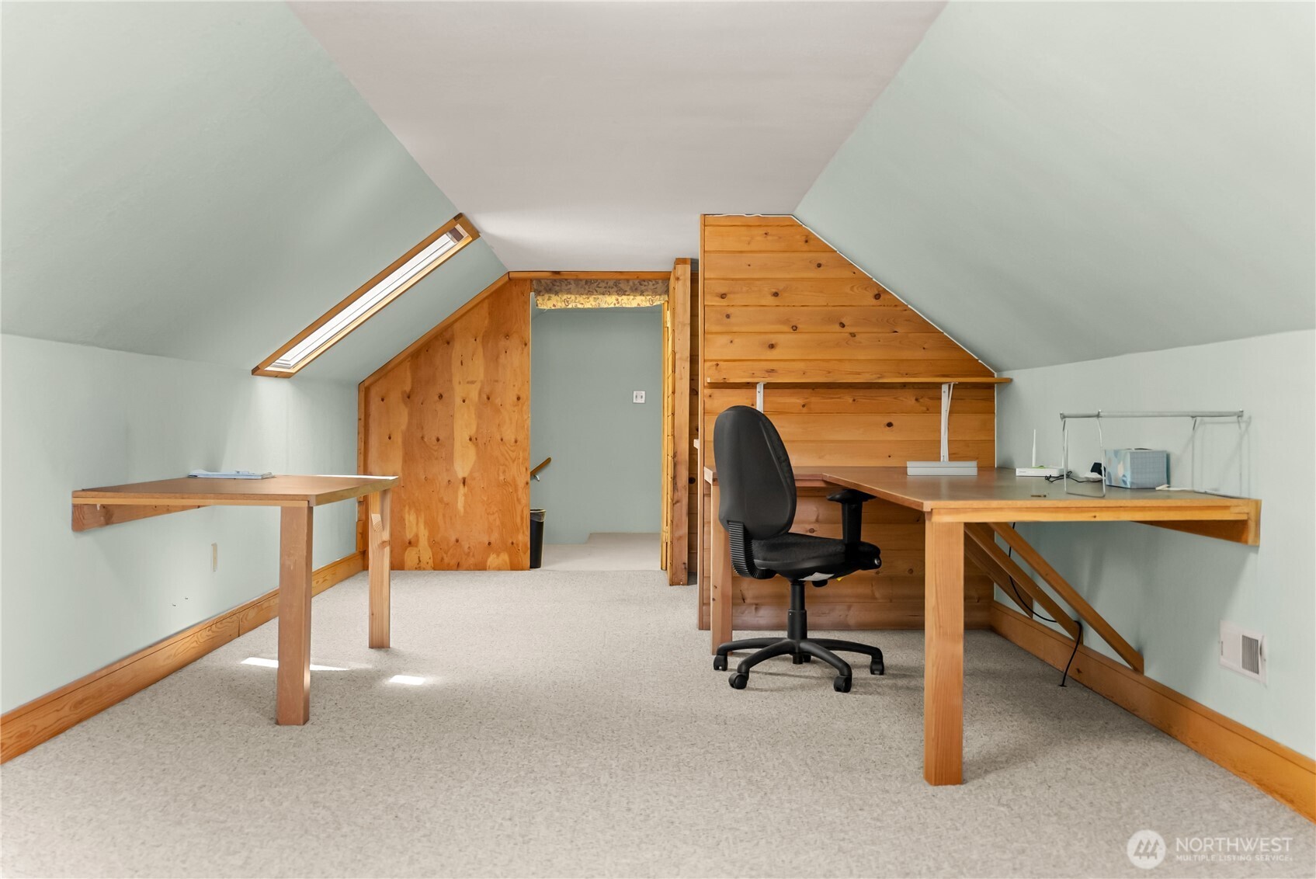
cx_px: 658
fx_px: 1291
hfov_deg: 54.0
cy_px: 440
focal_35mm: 35
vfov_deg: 37.6
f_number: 2.8
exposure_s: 1/125
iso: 400
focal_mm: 35.3
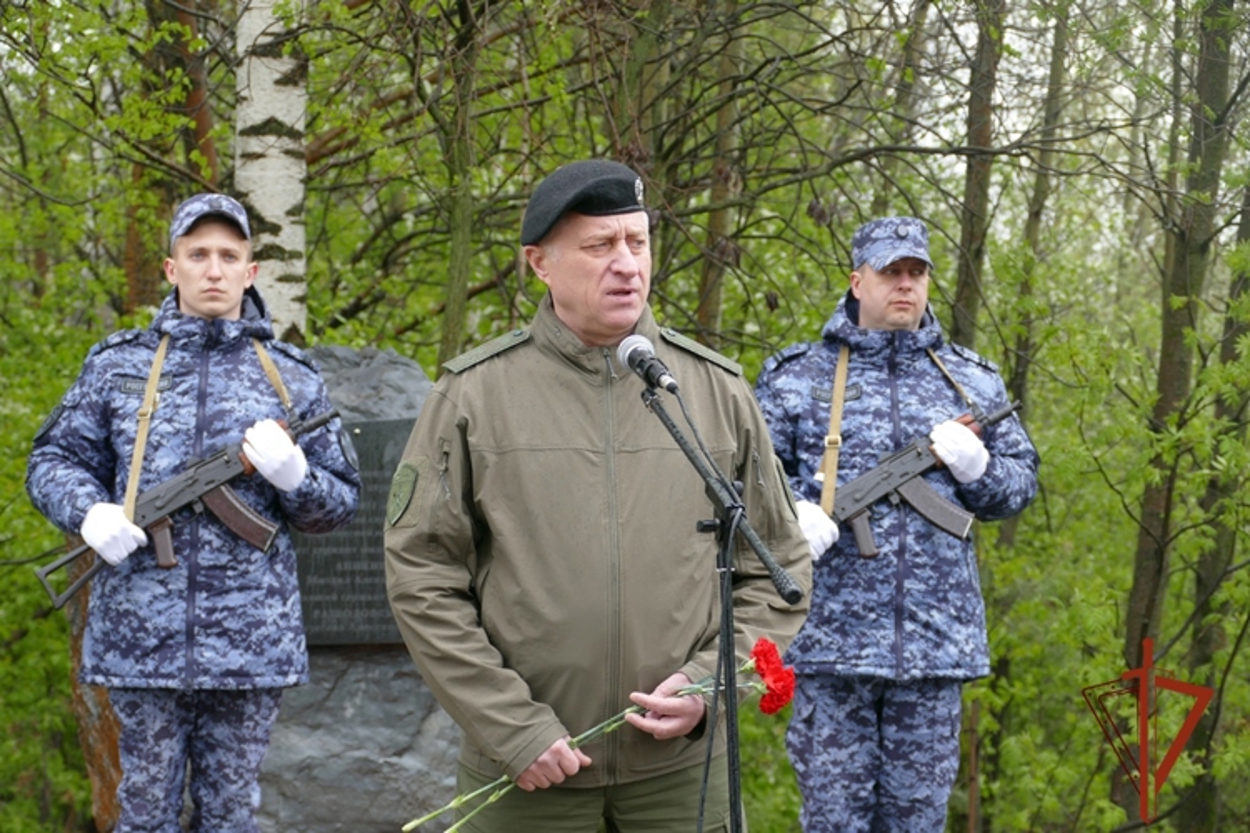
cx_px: 625
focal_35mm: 110
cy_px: 416
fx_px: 3819
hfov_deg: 18.6
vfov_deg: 12.5
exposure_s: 1/125
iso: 125
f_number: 3.9
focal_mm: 39.97
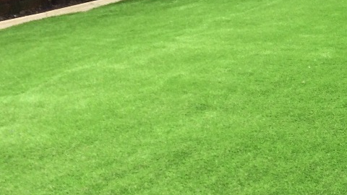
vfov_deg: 15.2
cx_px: 387
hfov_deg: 24.9
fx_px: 727
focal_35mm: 79
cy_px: 143
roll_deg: +1.4
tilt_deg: -18.4
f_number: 2.2
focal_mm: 4.15
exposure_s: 1/746
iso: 32
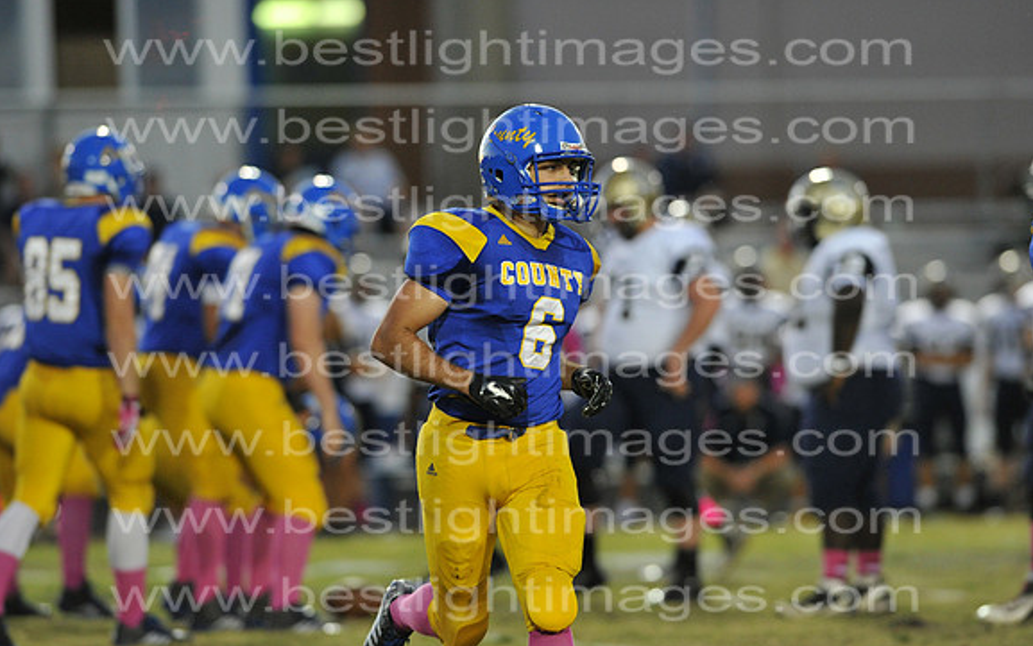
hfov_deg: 6.8
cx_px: 516
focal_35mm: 307
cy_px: 326
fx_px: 8645
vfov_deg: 4.3
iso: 4000
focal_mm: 300
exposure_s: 1/500
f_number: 4
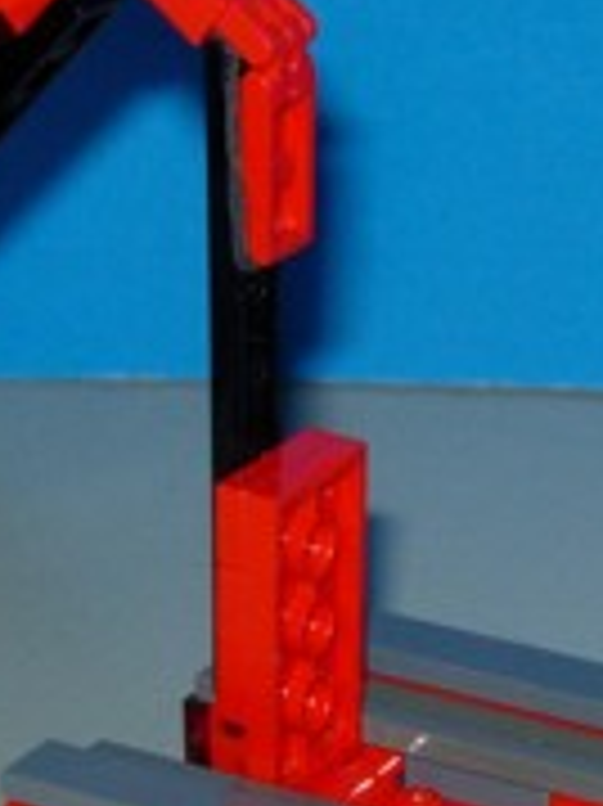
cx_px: 513
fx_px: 3953
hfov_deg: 8.7
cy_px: 612
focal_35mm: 170
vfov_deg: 11.6
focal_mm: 7.8
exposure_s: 1/64
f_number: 2.8
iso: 79
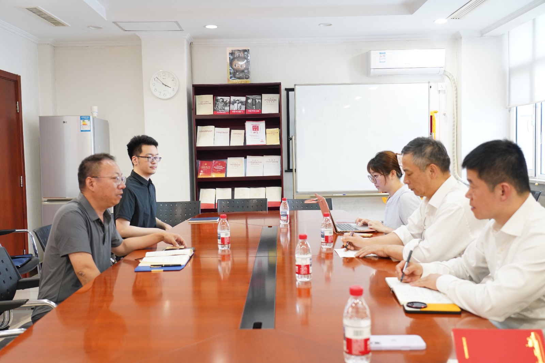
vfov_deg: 40.0
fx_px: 499
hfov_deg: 57.2
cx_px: 272
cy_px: 182
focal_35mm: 33
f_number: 4
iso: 1600
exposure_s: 1/40
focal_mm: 33
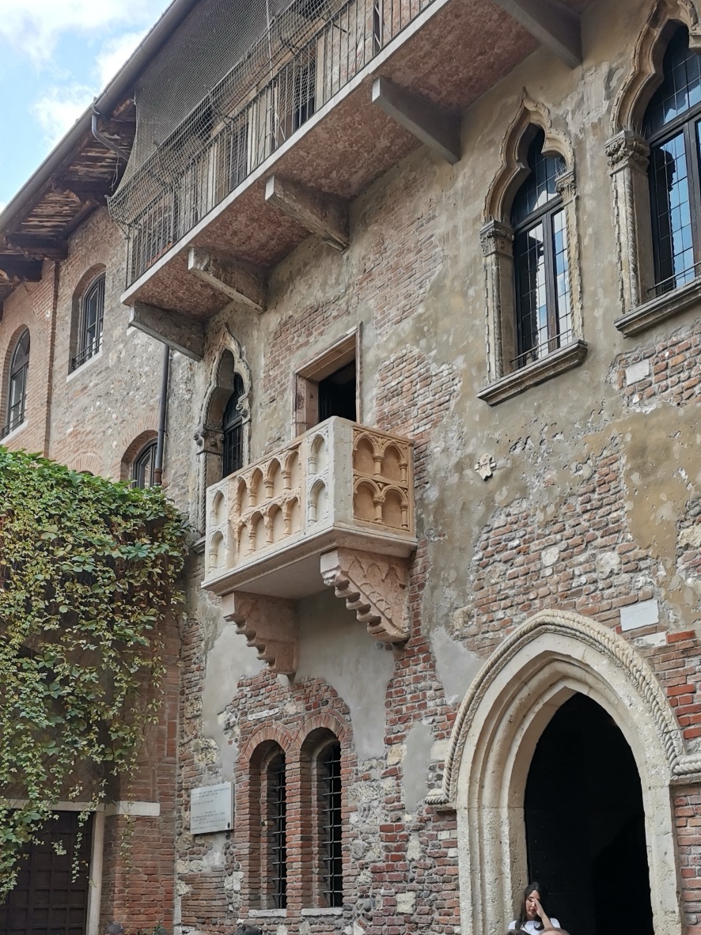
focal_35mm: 44
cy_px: 611
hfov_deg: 32.9
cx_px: 364
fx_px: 1188
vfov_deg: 42.5
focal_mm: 4.75
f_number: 1.8
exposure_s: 1/187
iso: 50
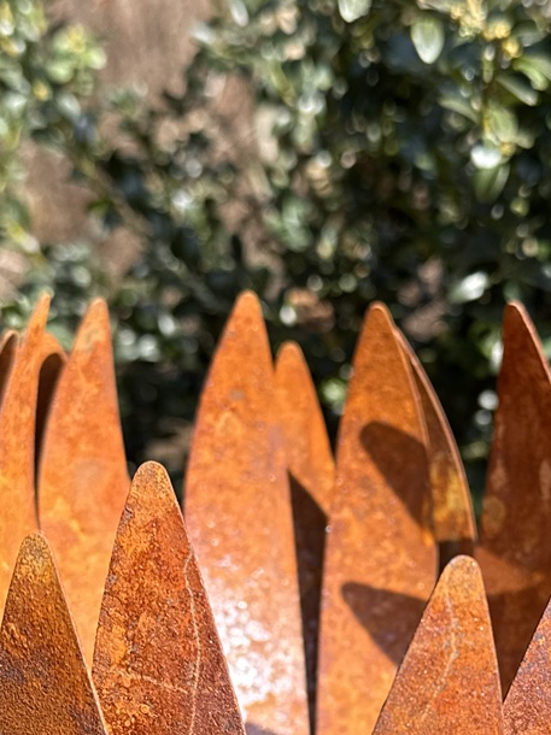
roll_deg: +1.9
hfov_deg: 23.2
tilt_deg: -16.1
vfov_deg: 29.9
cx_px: 365
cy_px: 605
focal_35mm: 63
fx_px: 1338
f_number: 1.78
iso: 80
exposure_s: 1/1042
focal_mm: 6.76
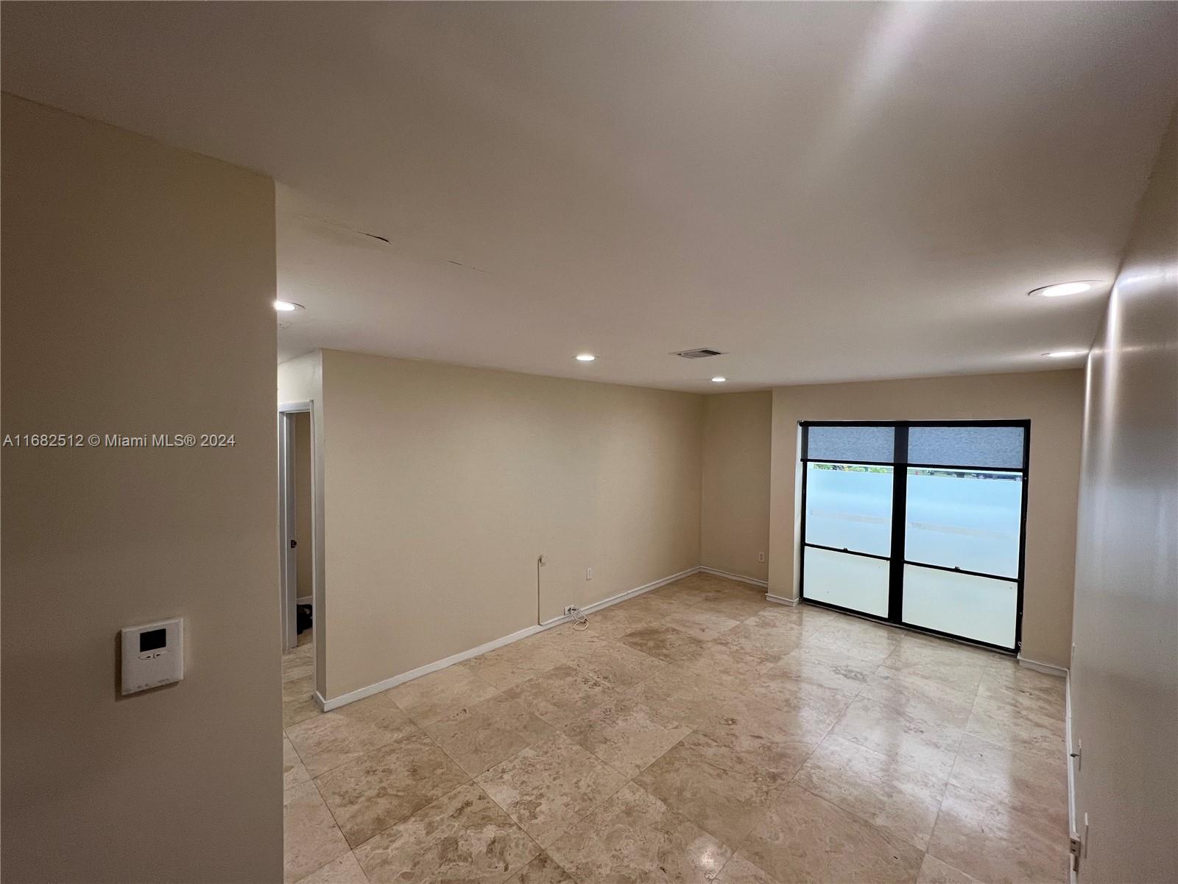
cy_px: 442
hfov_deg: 106.2
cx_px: 589
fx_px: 442
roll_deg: -0.7
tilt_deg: -2.4
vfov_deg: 89.9
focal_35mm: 13
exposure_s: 1/120
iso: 125
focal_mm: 1.57
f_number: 1.8
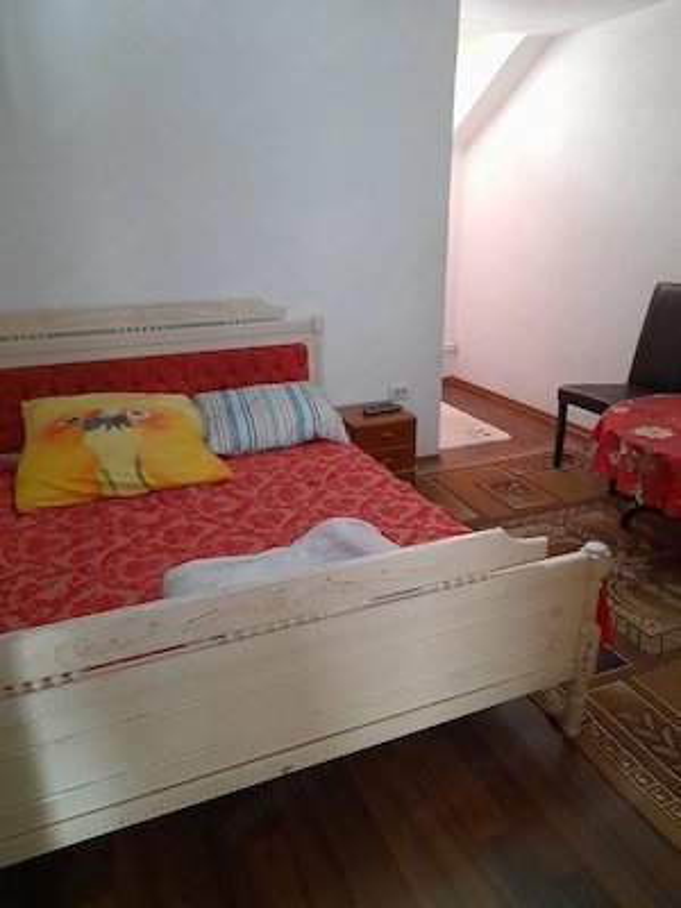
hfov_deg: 54.9
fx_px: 656
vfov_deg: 69.4
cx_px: 340
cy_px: 454
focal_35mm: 25
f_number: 2
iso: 400
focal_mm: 4.6
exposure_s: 1/50
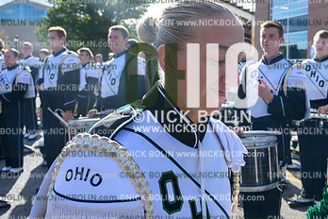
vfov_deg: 33.3
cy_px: 88
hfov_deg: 48.3
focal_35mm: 40
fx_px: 364
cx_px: 191
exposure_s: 1/800
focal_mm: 24
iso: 200
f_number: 5
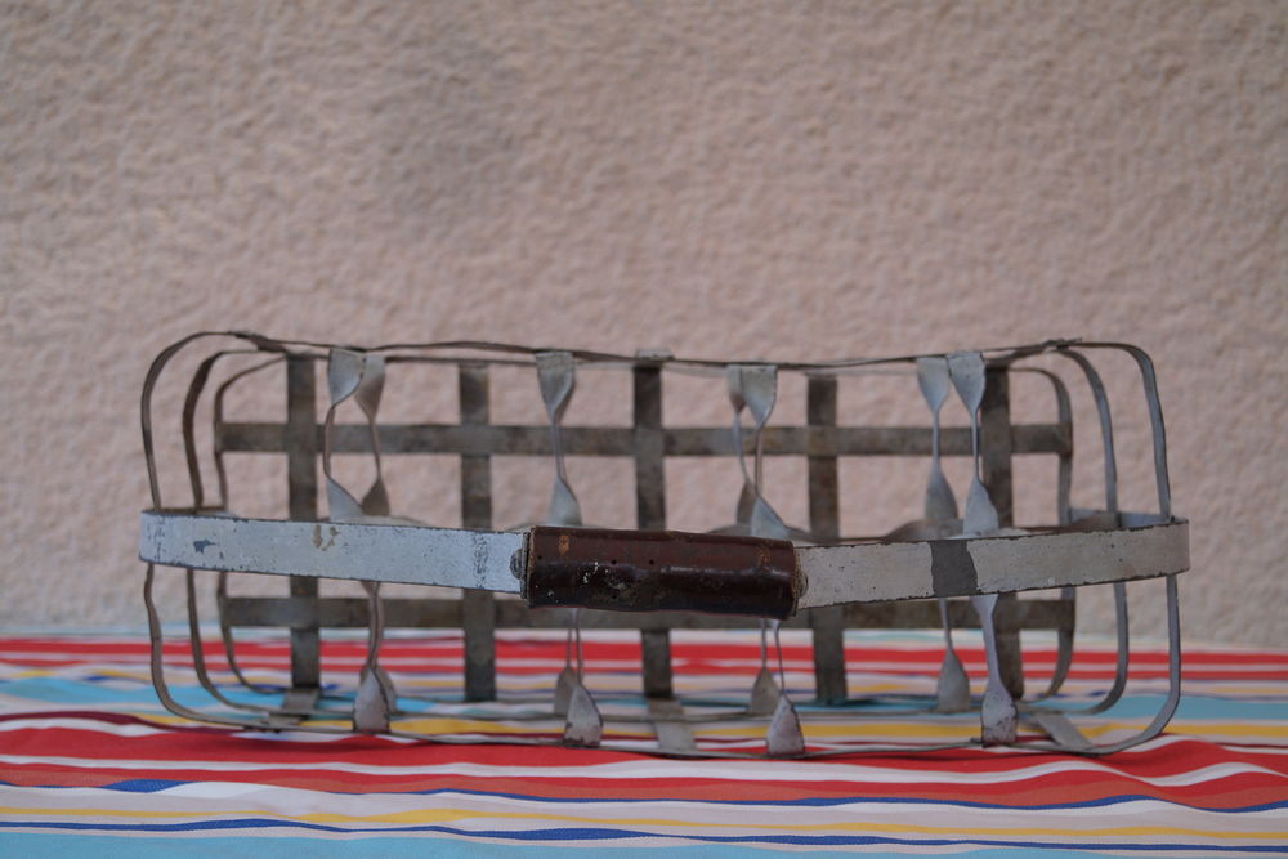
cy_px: 430
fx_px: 1610
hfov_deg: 43.6
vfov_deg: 29.9
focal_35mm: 45
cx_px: 644
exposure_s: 1/160
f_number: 4.5
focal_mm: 30
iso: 200
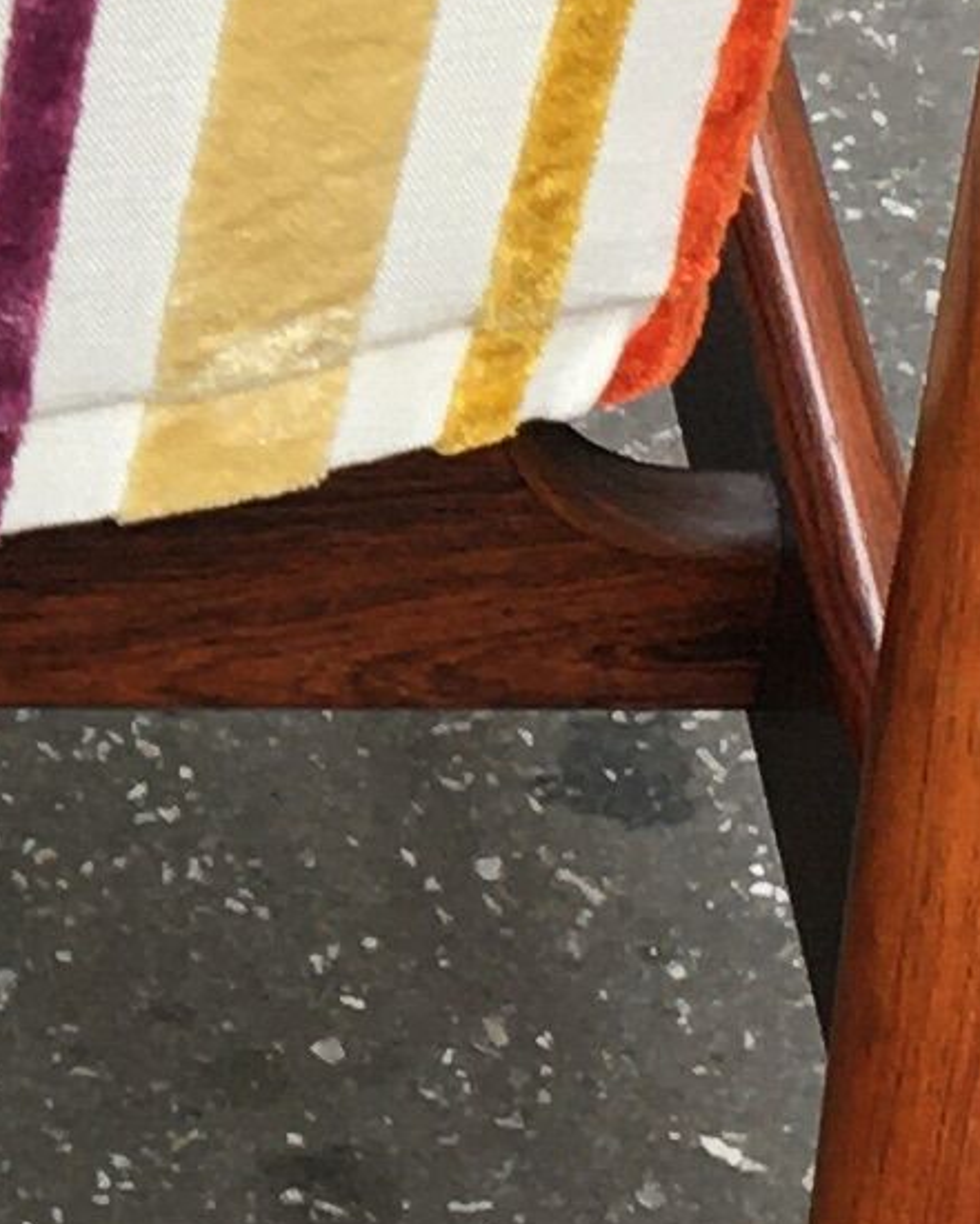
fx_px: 7503
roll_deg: -1.4
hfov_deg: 7.3
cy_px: -131
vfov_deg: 9.2
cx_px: -531
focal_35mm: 207
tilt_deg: -33.4
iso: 40
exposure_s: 1/100
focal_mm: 4.15
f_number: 2.2
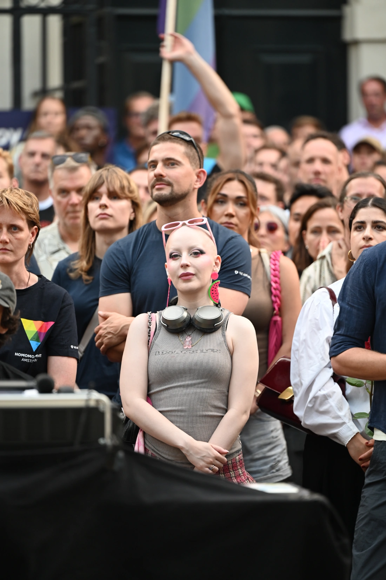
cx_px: 193
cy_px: 290
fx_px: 3220
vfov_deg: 10.3
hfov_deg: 6.9
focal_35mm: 200
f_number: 2.8
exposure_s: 1/250
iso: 560
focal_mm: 200
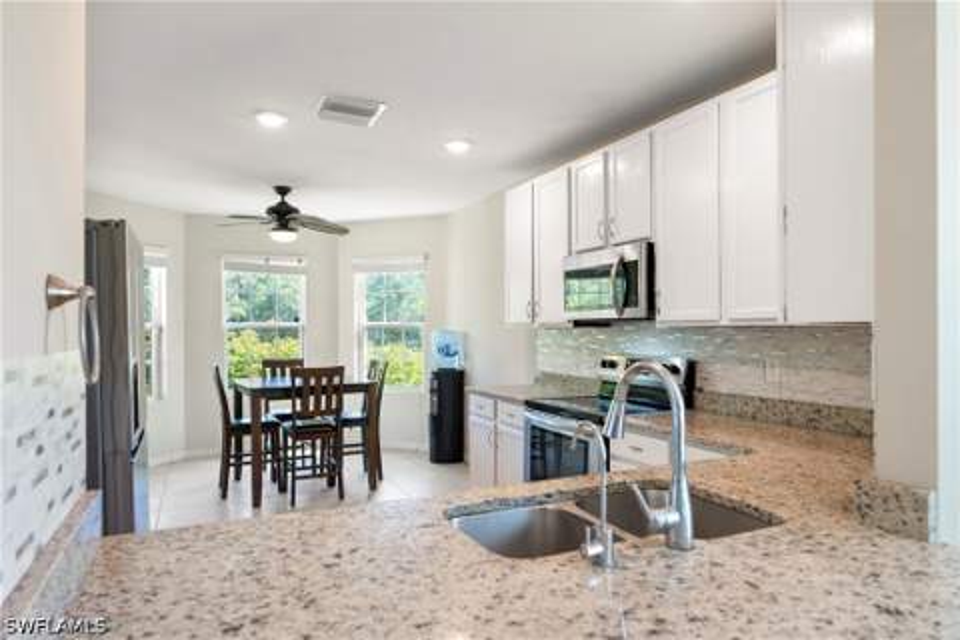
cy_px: 320
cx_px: 480
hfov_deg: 81.2
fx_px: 560
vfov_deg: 59.5
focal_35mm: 21
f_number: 4
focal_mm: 21
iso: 280
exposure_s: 1/20
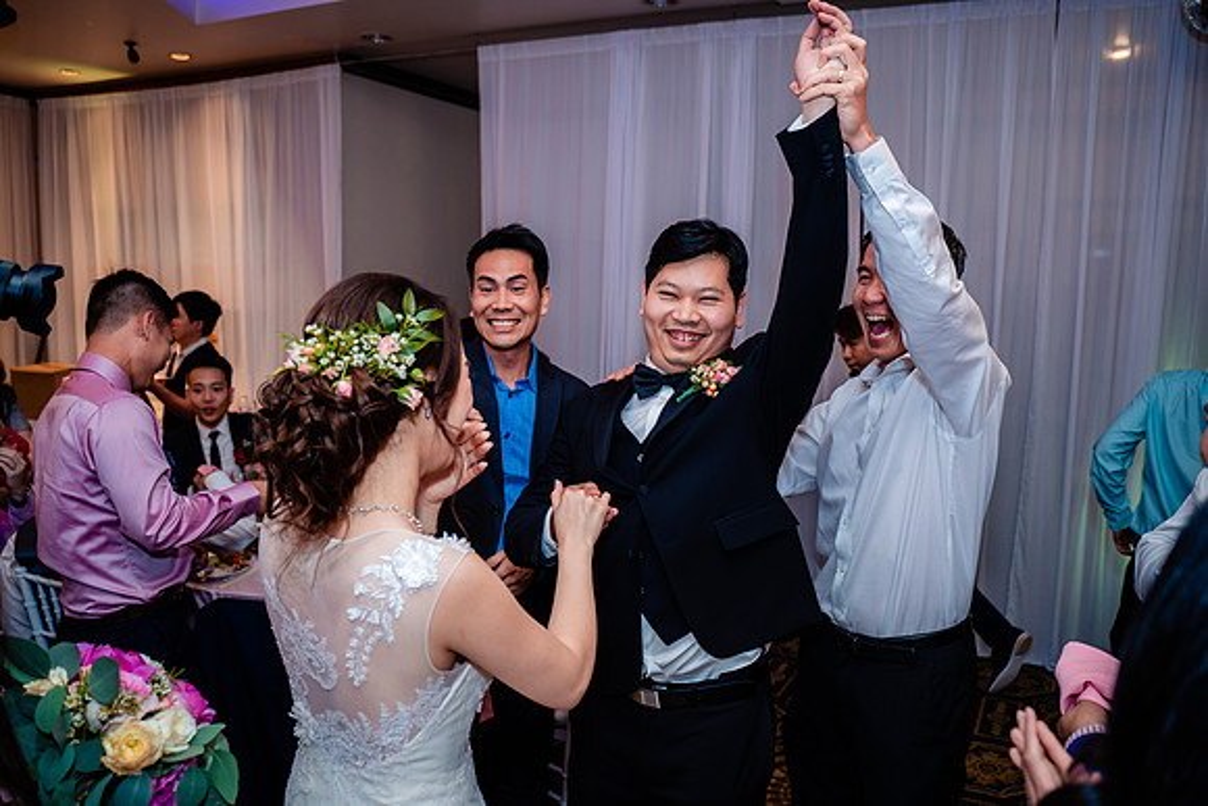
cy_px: 403
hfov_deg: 65.5
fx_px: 940
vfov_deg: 46.4
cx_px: 604
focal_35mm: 28
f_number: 3.5
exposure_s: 1/160
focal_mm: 28
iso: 640
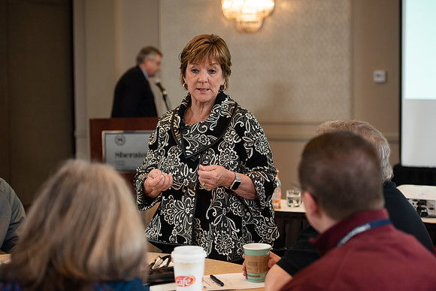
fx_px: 848
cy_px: 146
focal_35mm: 70
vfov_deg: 19.5
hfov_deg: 28.8
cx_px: 218
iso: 1250
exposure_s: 1/200
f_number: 3.5
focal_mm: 70
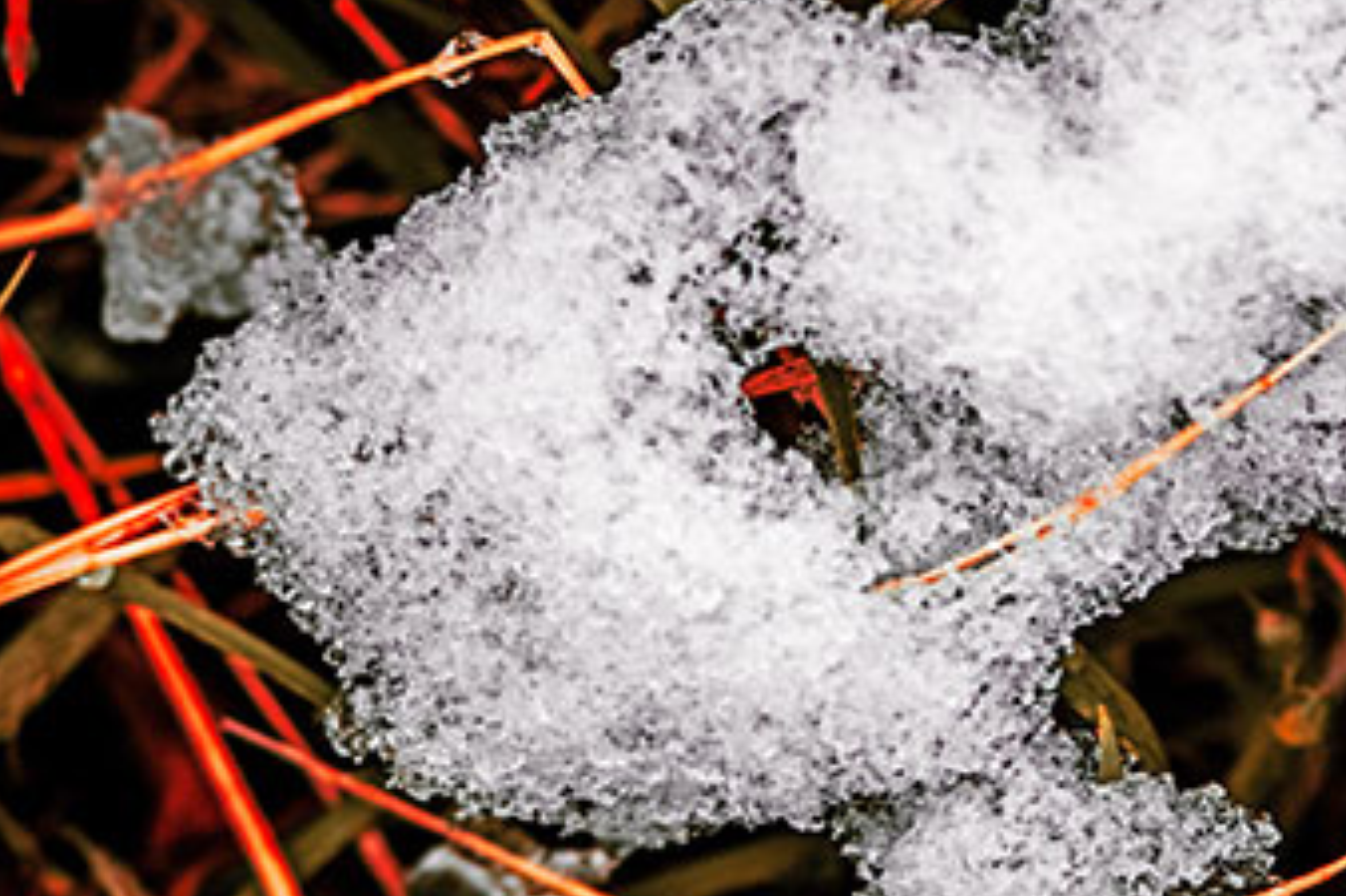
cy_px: 412
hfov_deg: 6.6
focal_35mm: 311
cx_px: 828
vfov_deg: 4.4
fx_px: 11622
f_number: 6.3
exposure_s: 1/1600
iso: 640
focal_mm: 210
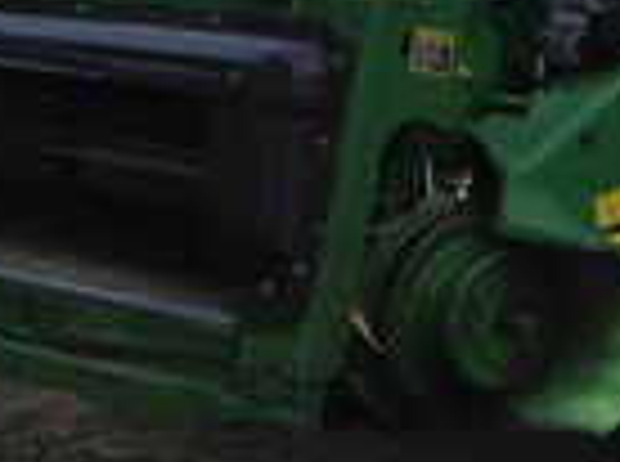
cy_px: -269
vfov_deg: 10.3
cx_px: 1011
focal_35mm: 138
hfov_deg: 13.3
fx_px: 2467
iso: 50
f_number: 2.4
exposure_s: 1/445
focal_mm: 4.28
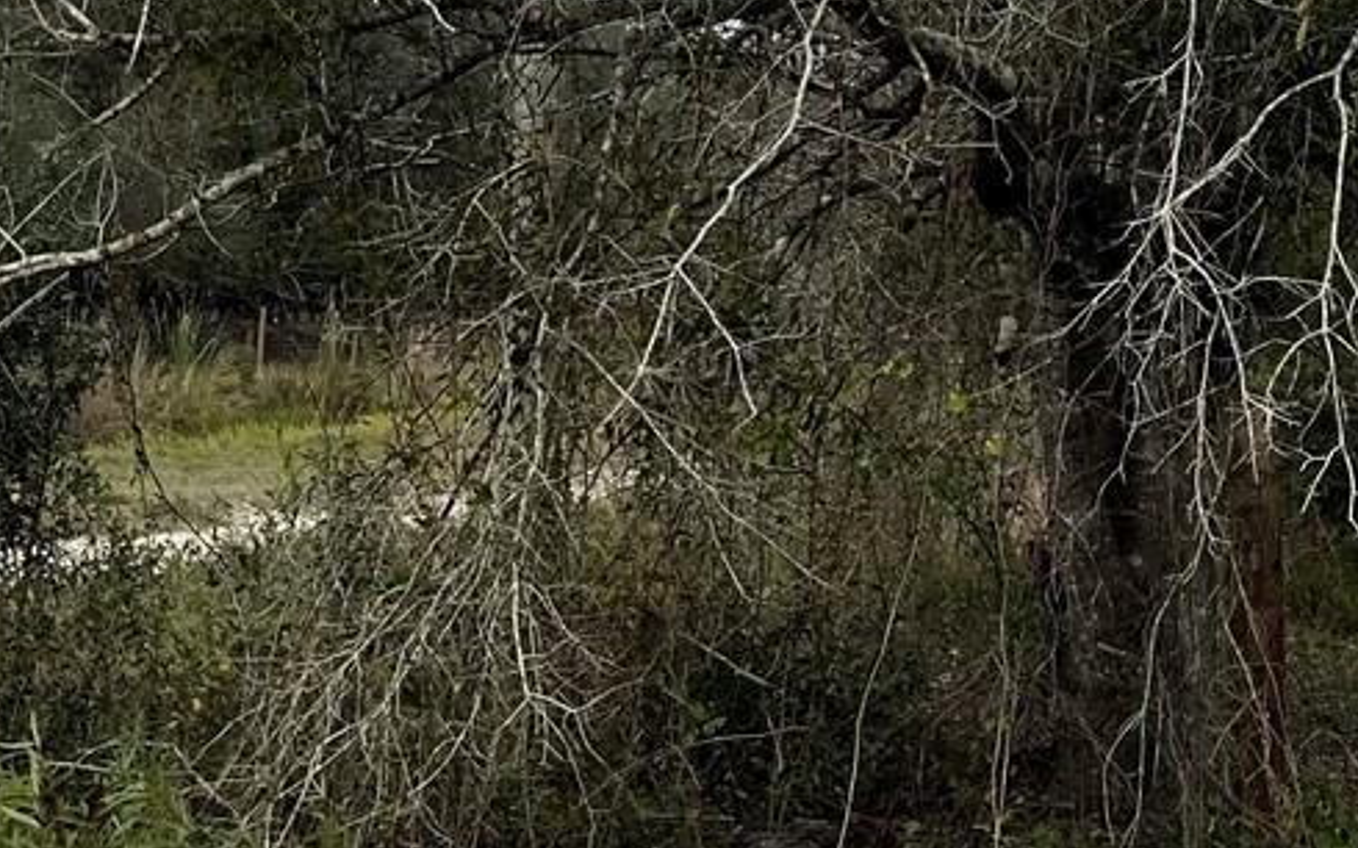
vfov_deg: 13.3
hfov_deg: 23.0
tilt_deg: +15.9
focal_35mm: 90
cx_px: 765
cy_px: -612
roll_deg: +0.2
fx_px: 3330
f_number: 1.6
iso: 50
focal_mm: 5.1
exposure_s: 1/5076
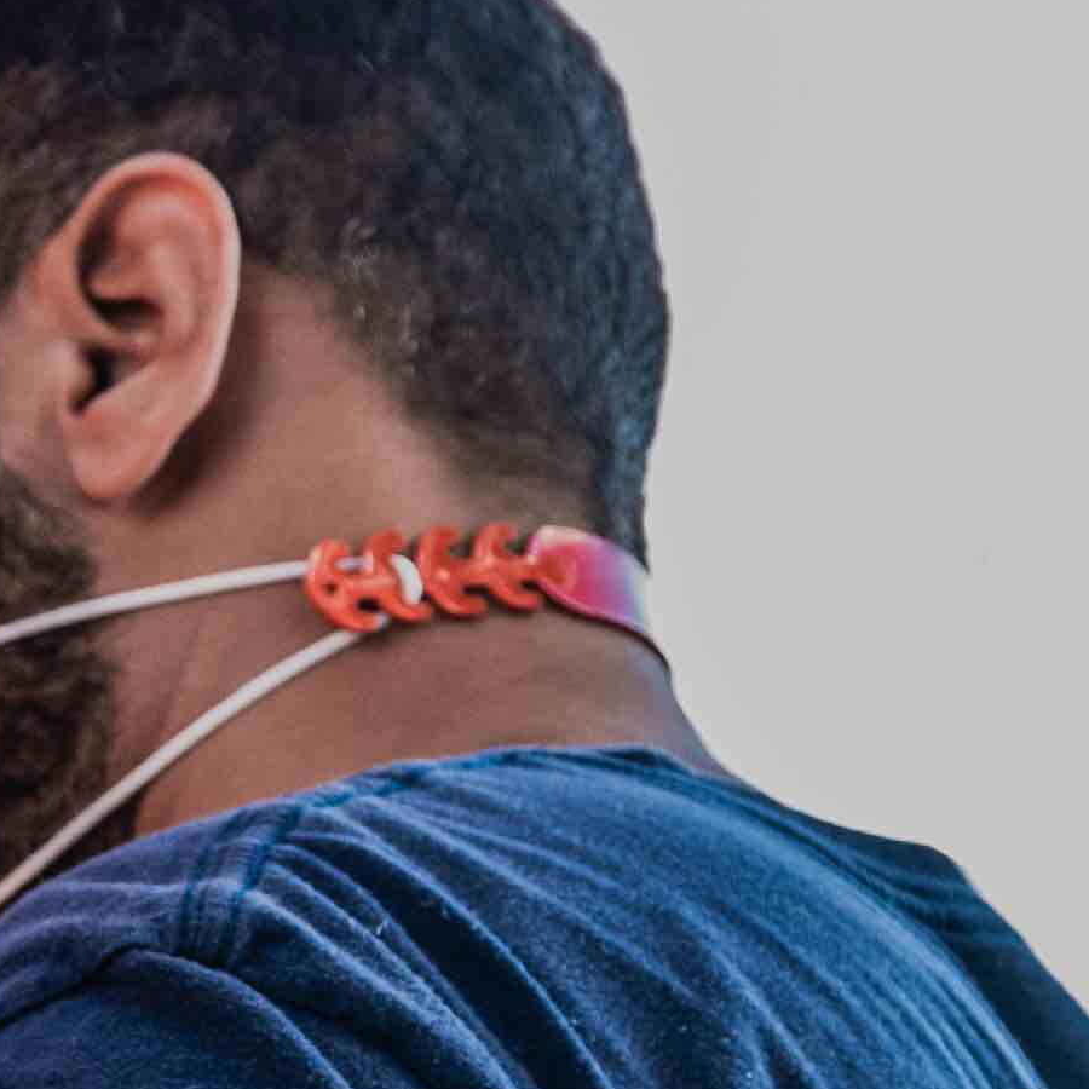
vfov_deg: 12.5
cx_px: -1757
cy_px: 1228
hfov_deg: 10.5
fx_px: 4876
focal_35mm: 137
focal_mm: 24
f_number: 5
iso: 400
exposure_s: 1/100
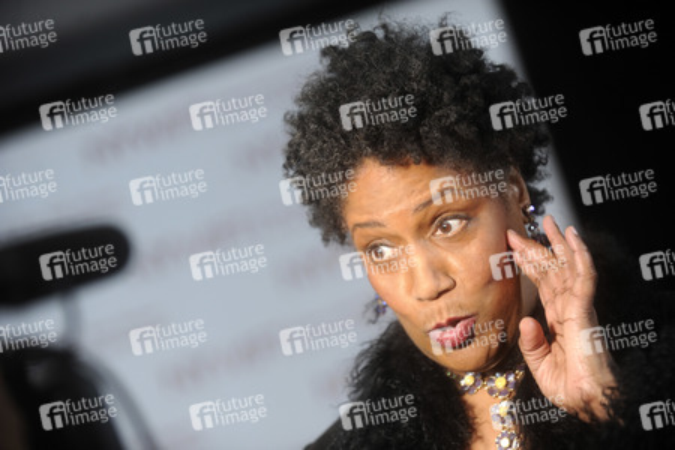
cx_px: 338
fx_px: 1912
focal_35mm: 102
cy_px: 225
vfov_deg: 13.4
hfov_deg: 20.0
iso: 1250
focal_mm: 102
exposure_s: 1/200
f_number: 2.8
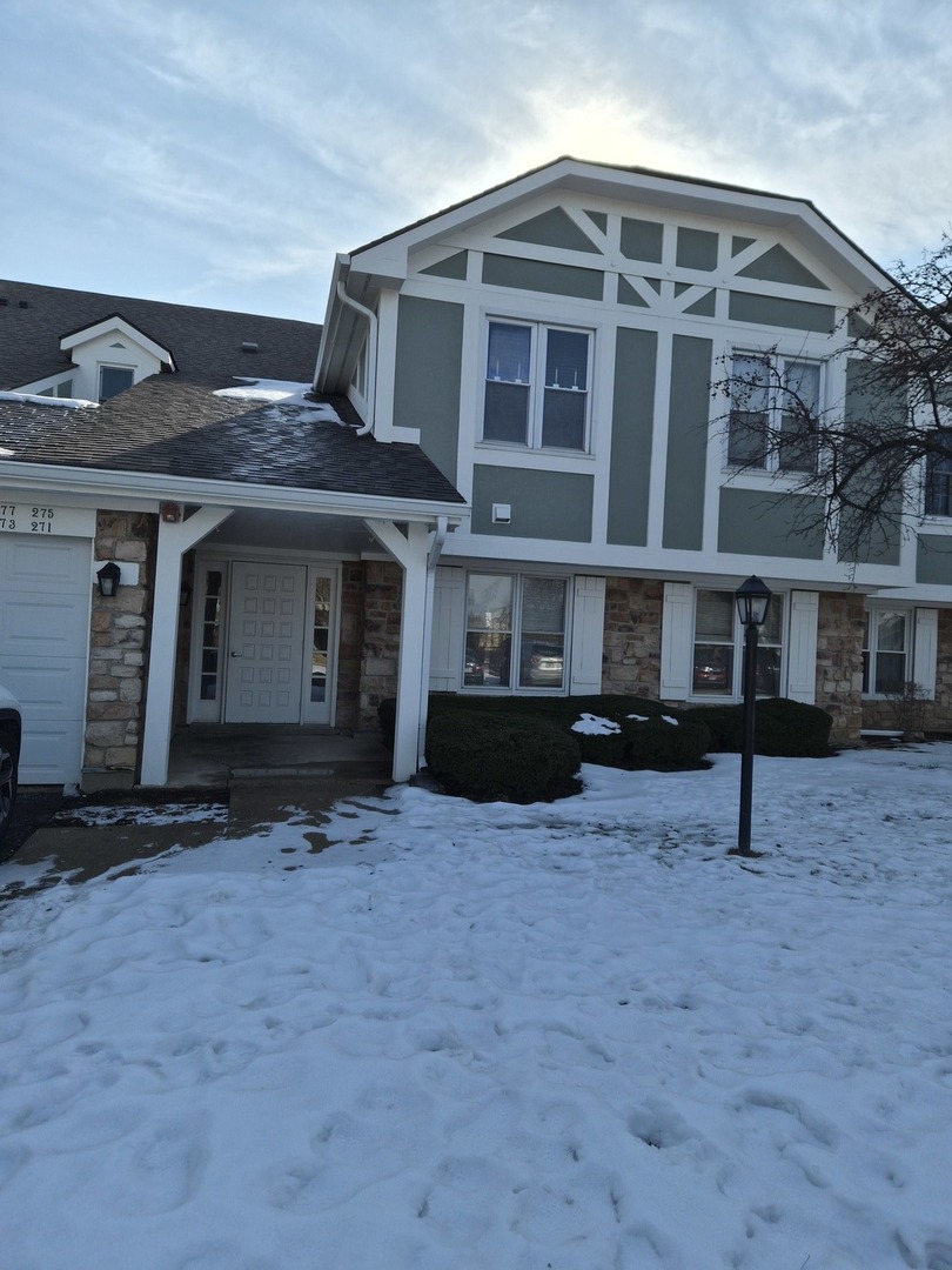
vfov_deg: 73.9
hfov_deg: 58.9
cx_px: 476
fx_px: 843
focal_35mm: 23
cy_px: 635
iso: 50
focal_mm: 5.4
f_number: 1.8
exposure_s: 1/7696
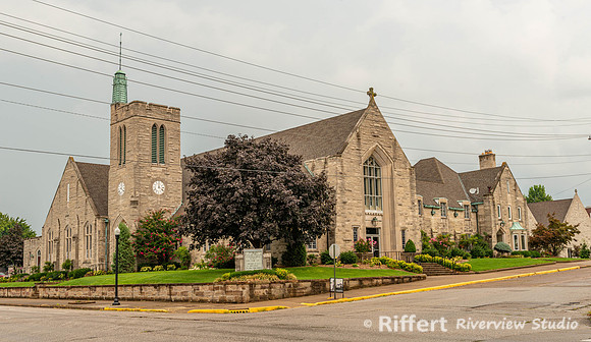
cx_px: 285
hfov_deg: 48.6
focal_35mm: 41
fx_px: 654
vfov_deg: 29.3
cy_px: 179
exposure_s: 1/50
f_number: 11
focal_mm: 35
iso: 100
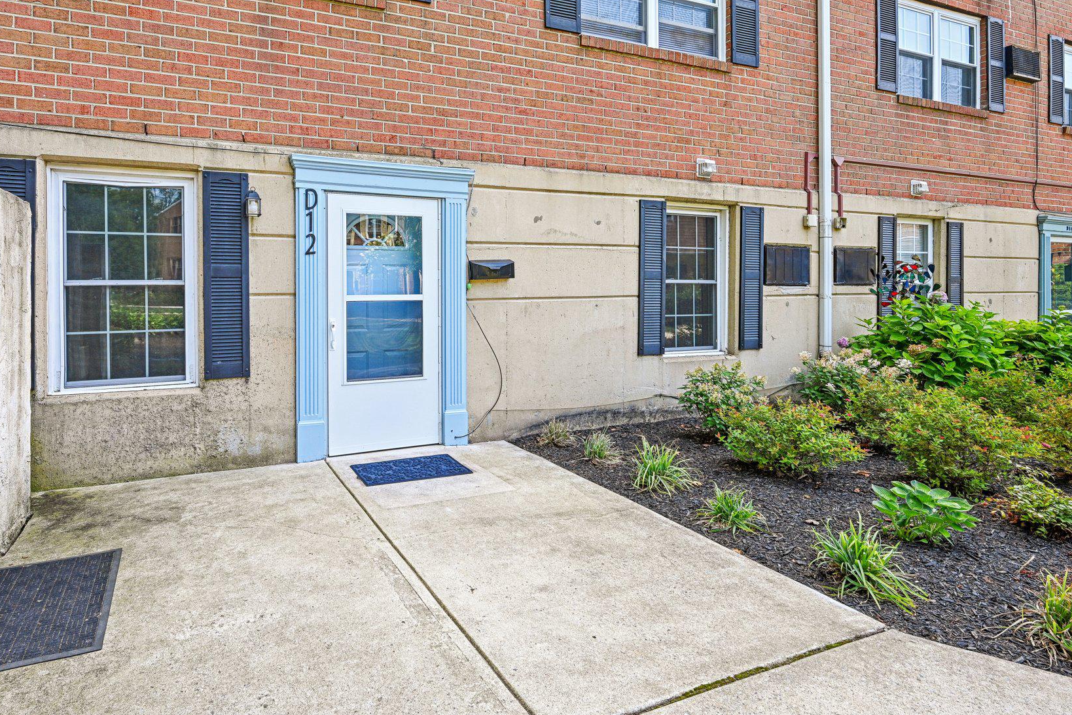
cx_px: 444
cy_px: 283
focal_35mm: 20
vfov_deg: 61.3
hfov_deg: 83.2
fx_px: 596
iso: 400
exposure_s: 1/125
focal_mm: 16
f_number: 8
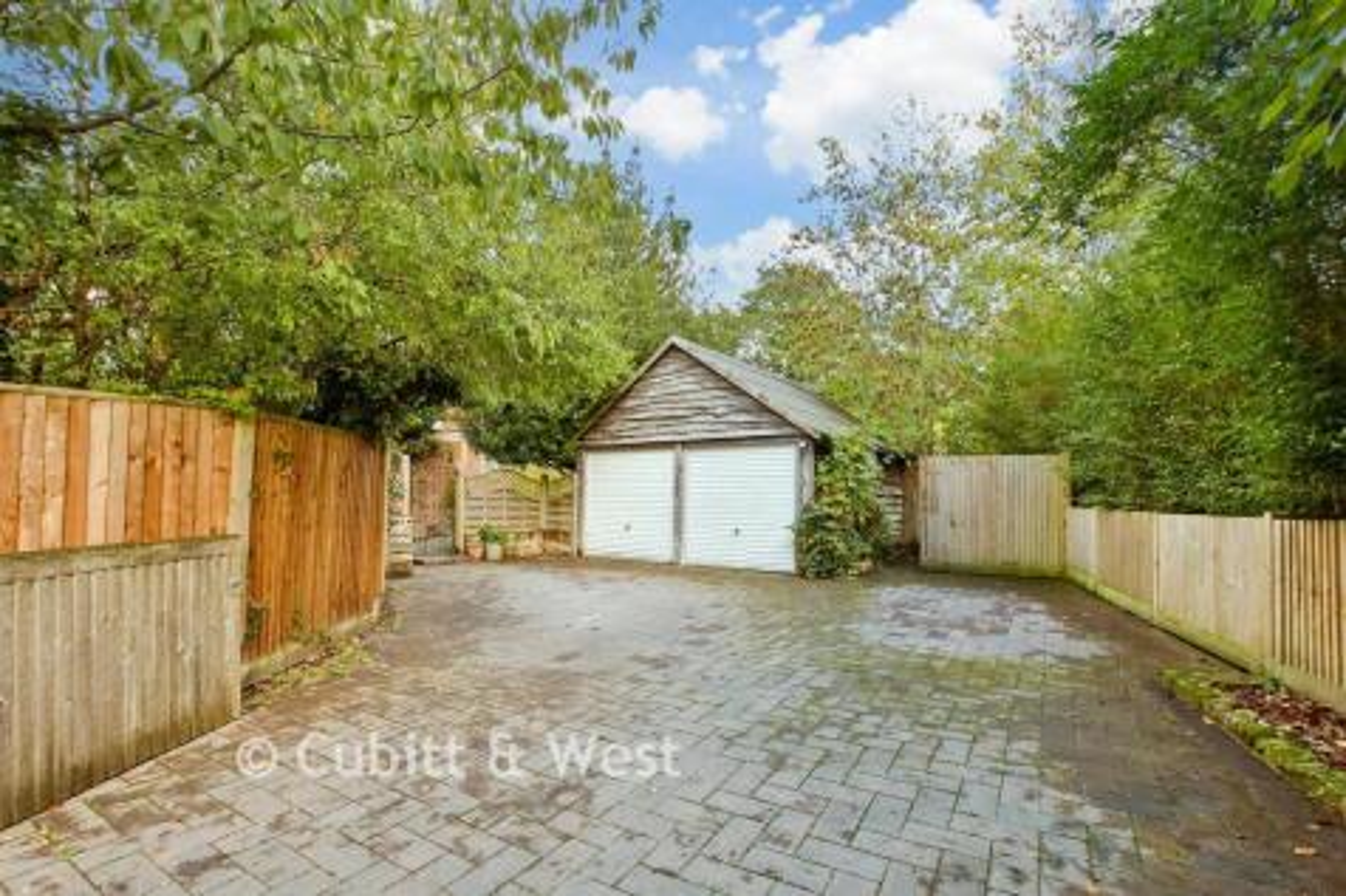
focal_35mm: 15
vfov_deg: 77.3
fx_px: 561
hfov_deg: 100.4
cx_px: 673
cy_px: 448
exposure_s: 1/40
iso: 160
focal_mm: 10
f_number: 8
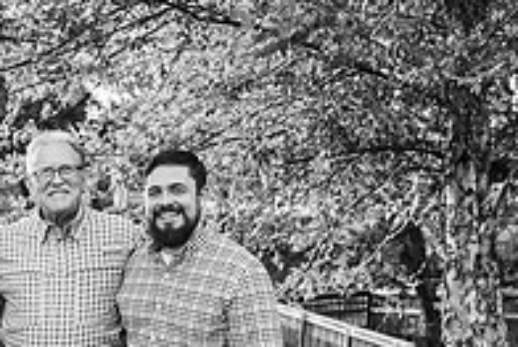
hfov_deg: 26.6
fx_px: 1022
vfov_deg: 18.9
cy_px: 314
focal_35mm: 71
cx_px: -24
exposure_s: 1/200
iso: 320
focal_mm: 24
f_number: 3.2
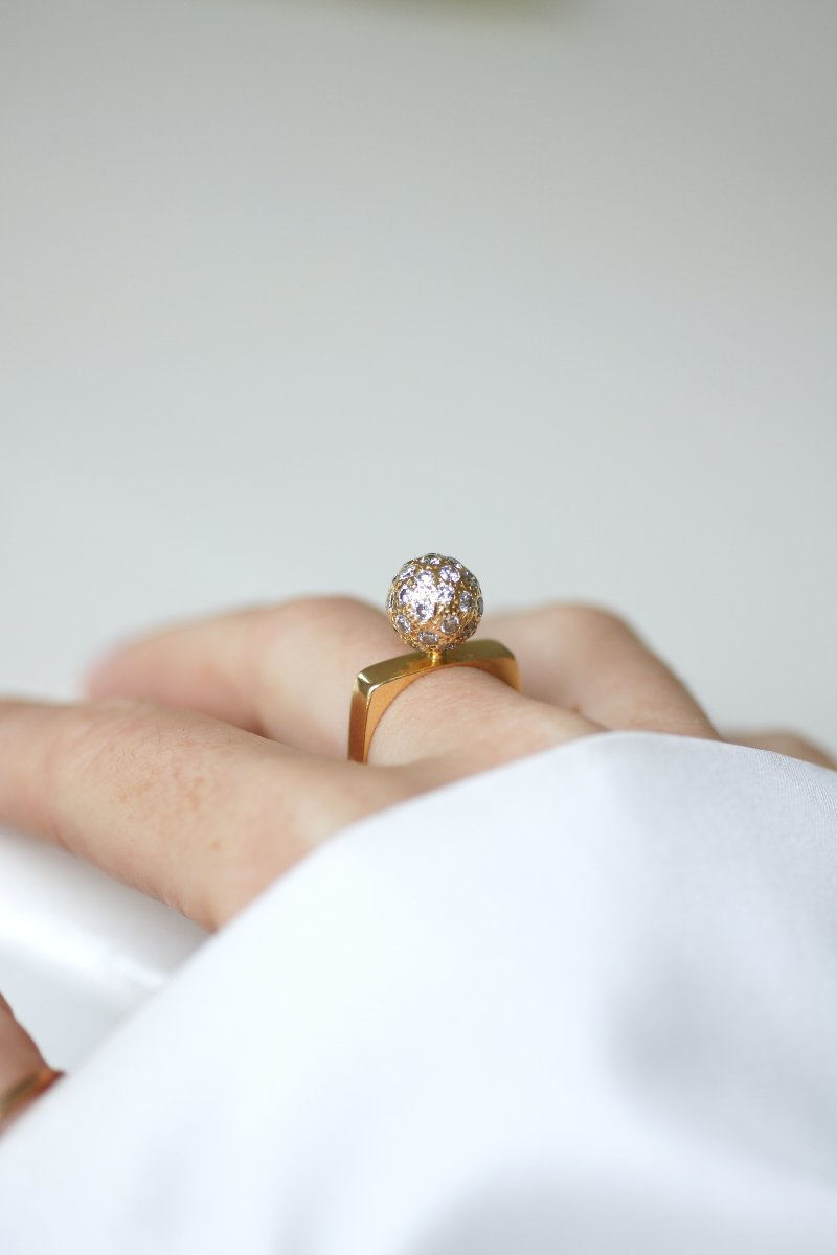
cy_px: 628
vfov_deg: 19.5
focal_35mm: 105
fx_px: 3662
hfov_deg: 13.0
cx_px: 418
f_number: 2.8
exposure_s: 1/125
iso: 250
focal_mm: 70
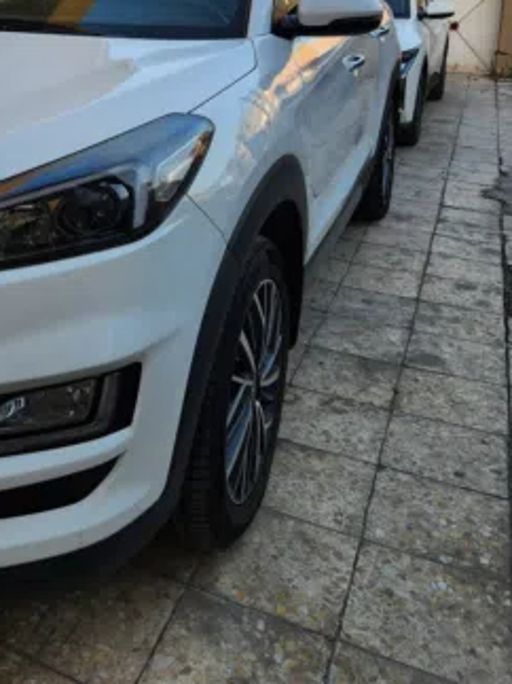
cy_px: 122
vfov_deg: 46.0
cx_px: 108
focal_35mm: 38
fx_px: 750
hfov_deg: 36.5
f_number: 1.8
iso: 20
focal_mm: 5.4
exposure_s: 1/249
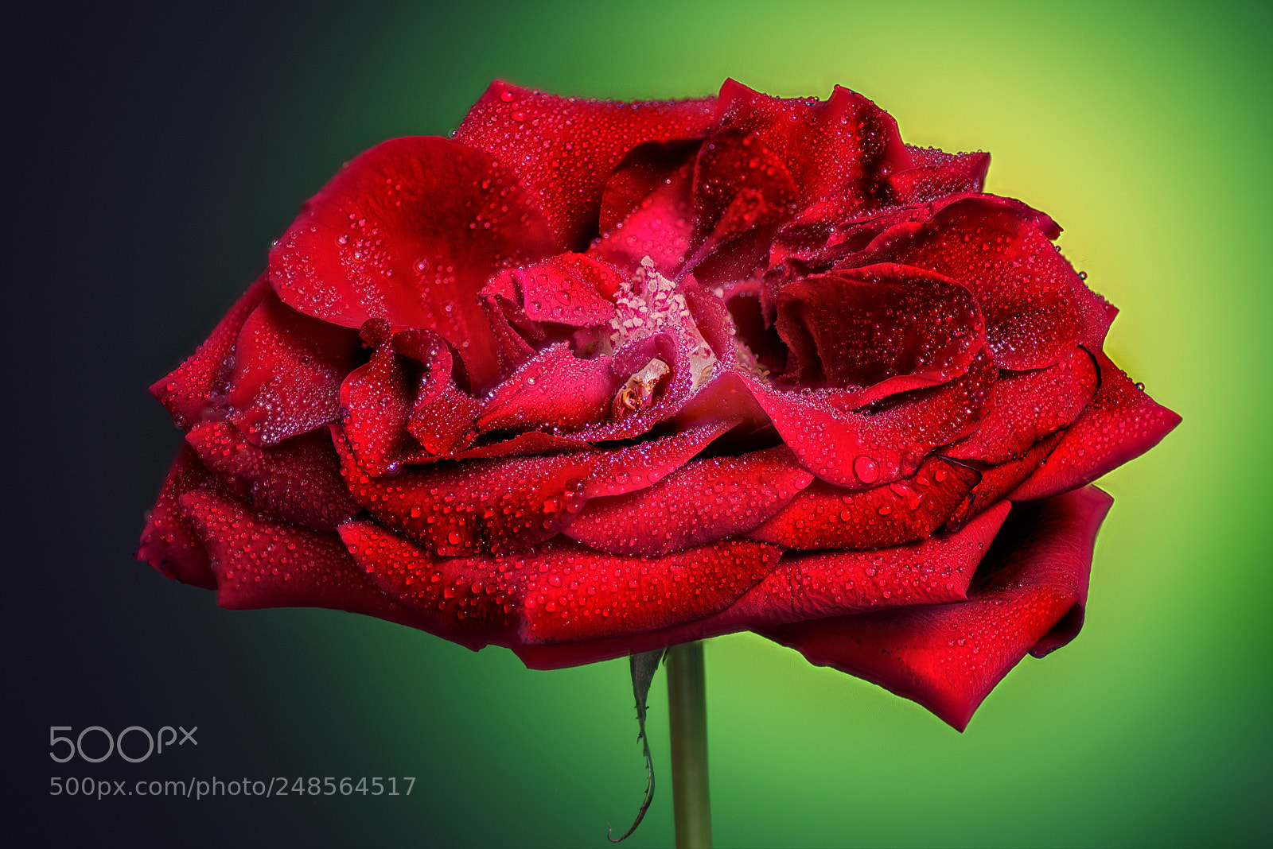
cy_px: 424
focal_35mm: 90
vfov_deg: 15.2
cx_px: 636
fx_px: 3183
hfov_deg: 22.6
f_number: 3.5
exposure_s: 1/13
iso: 100
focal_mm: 90
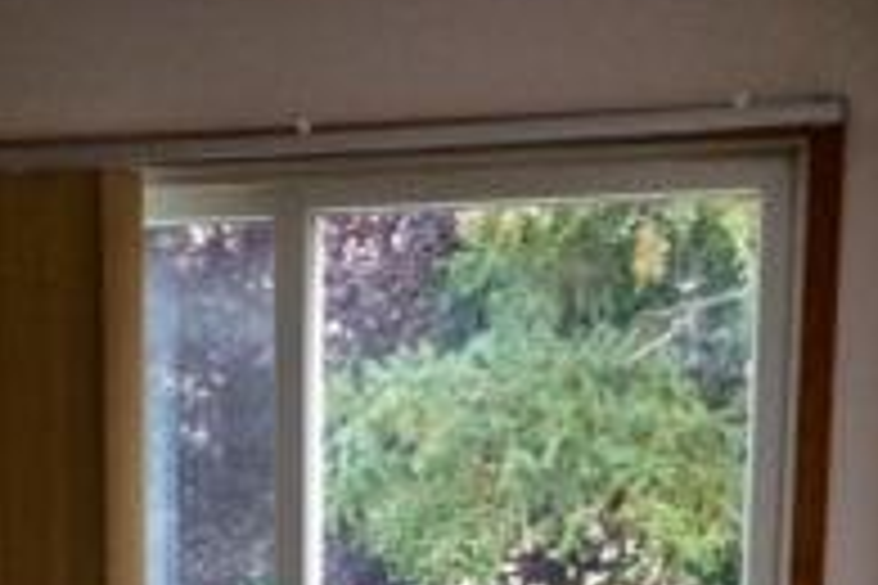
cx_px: 59
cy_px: 932
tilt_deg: -10.1
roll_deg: +1.0
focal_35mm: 109
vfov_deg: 11.9
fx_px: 2658
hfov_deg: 18.4
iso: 50
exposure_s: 1/60
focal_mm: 3.3
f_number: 2.4
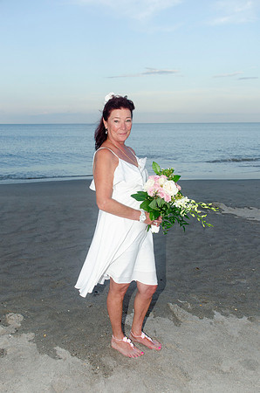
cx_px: 130
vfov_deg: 53.2
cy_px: 196
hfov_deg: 36.7
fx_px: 392
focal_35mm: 36
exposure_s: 1/250
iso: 200
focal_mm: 24
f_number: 6.3
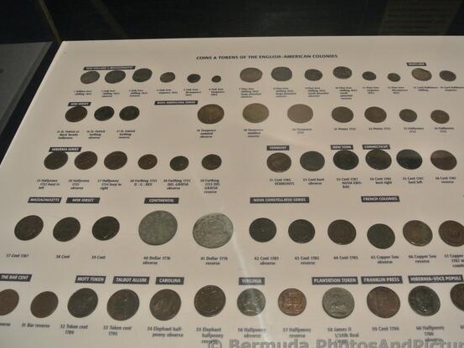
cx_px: 255
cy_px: 177
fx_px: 402
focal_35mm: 30
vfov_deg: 46.8
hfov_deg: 59.8
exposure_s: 1/30
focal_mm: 10
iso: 1400
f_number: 3.5
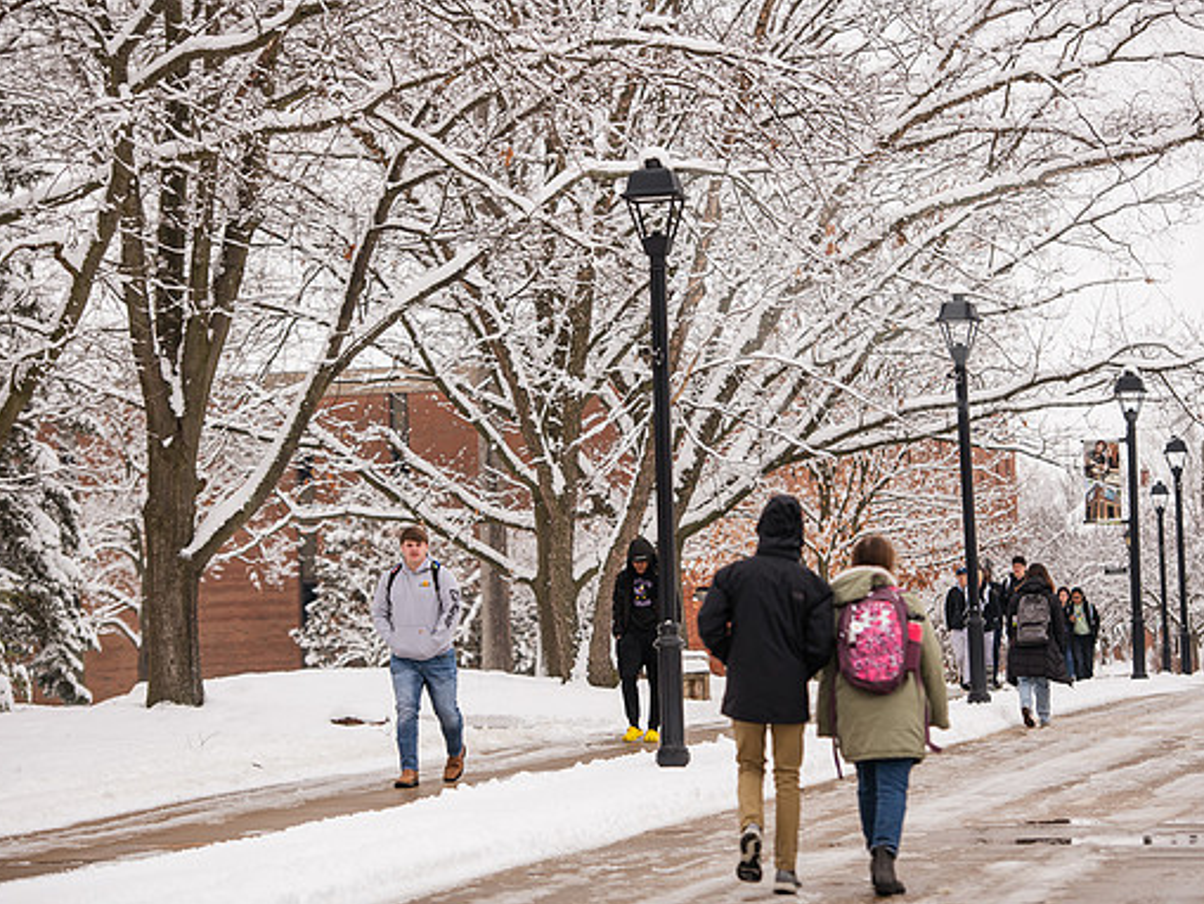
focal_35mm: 127
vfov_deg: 11.7
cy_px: 453
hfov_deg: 15.5
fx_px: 4418
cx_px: 613
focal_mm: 116
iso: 160
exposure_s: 1/500
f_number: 3.5
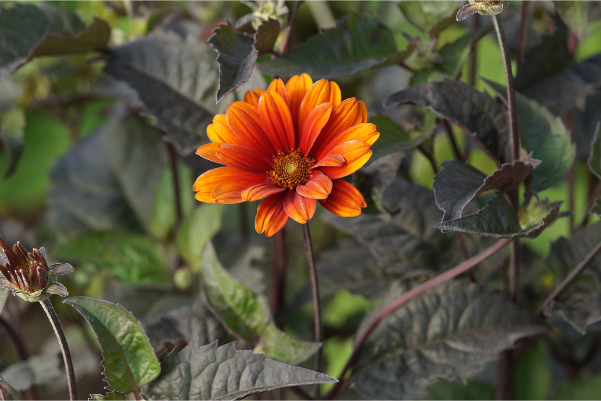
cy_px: 200
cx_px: 300
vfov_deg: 9.1
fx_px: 2504
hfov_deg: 13.7
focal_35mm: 150
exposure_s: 1/160
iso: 250
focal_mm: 100
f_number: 5.6
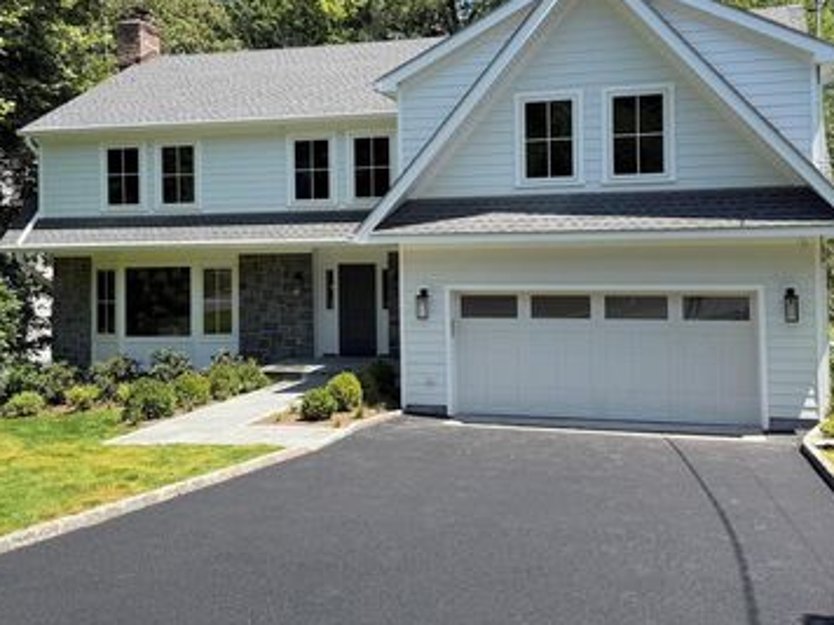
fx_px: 964
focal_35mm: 40
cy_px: 249
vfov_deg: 35.8
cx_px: 419
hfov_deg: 46.8
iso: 80
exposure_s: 1/2169
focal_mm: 6.76
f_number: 1.78
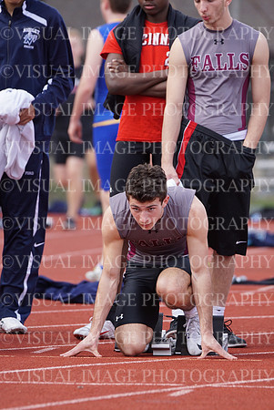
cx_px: 137
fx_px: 6150
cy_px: 205
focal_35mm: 540
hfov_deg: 2.6
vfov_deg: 3.8
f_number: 5.6
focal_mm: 360
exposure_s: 1/800
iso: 640
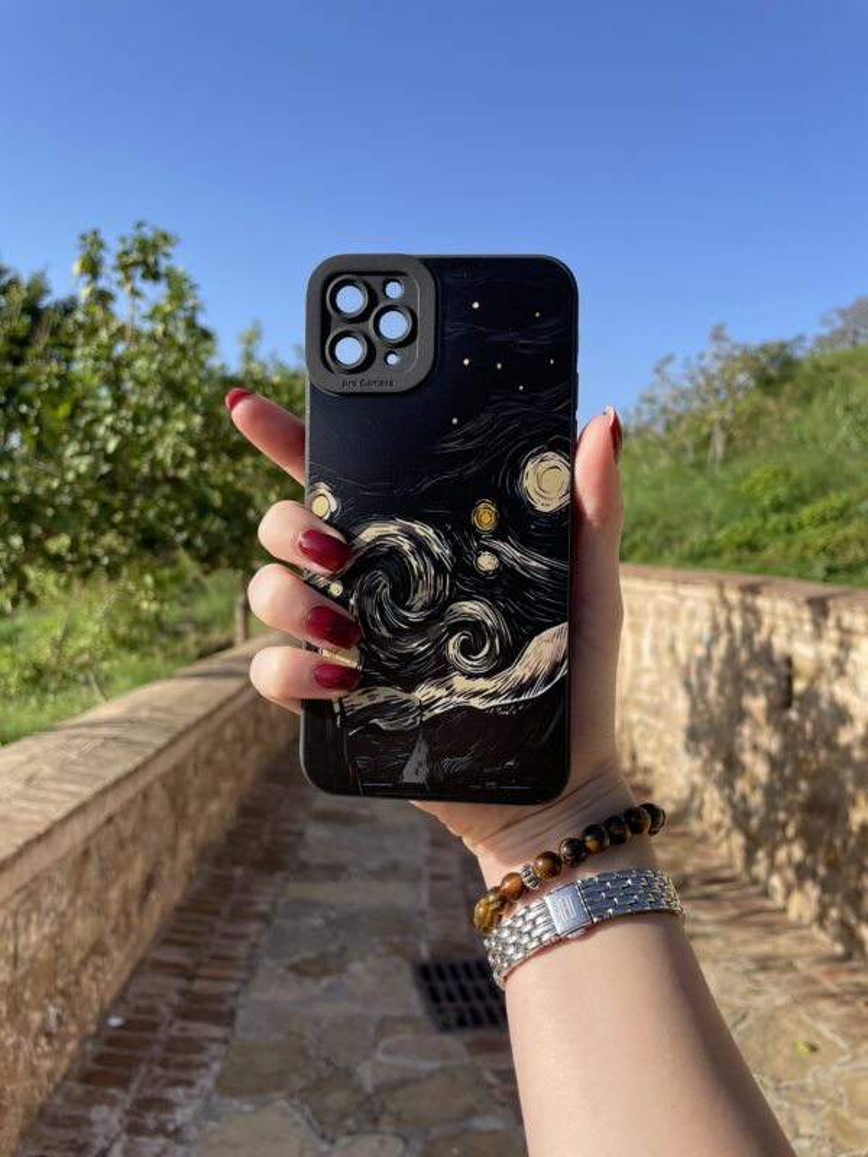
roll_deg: -2.8
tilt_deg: -2.5
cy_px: 578
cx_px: 434
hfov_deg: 53.1
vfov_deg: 67.3
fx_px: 869
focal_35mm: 26
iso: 32
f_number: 1.6
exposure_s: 1/2092
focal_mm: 4.2
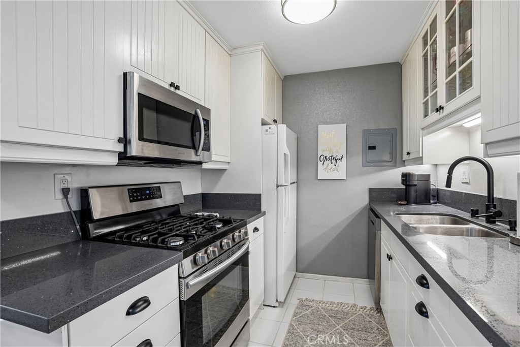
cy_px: 174
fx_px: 231
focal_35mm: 16
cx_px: 260
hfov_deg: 96.7
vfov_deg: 73.8
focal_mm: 16
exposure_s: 1/10
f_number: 8
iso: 400
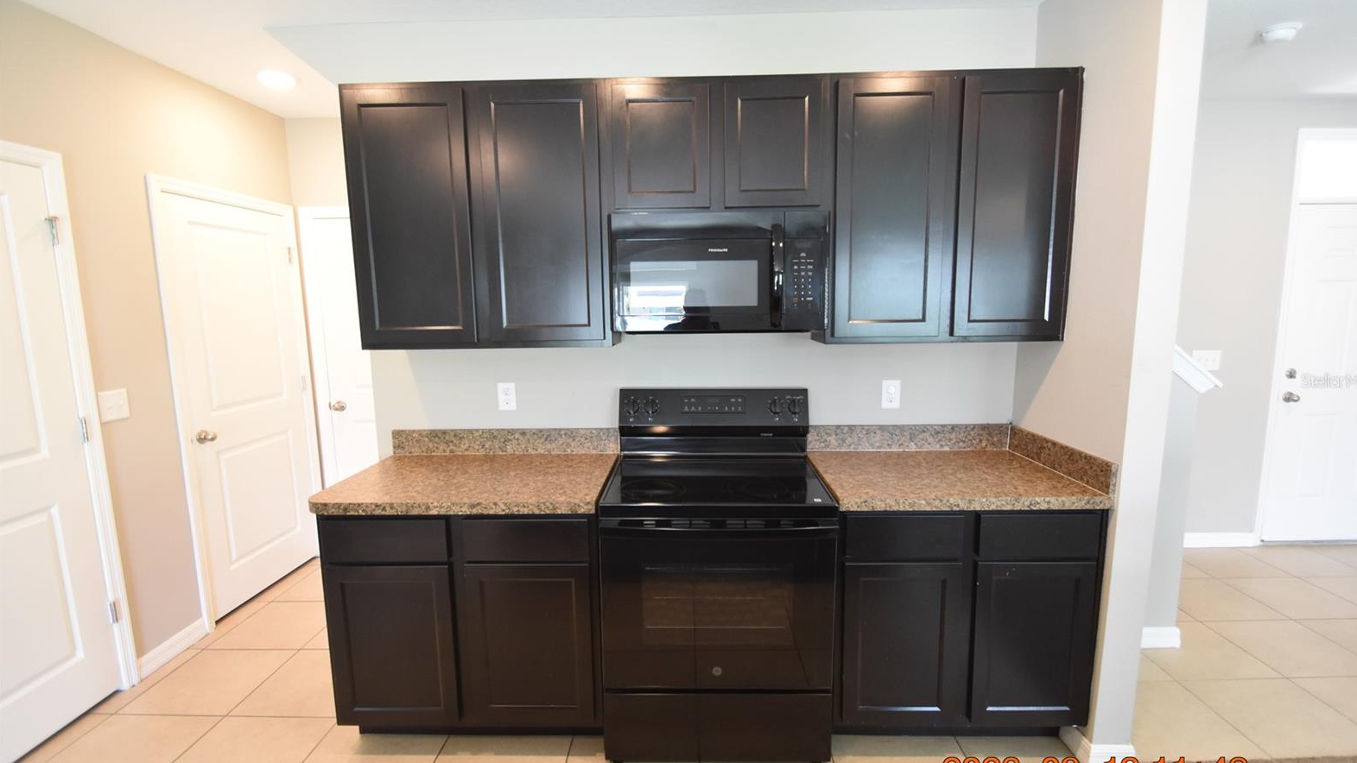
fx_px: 576
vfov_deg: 67.1
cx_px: 688
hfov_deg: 99.4
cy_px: 381
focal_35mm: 16
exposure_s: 1/60
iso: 1250
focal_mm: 10
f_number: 3.5
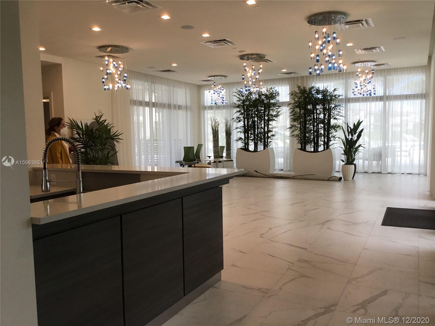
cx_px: 218
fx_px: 390
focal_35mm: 31
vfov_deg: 45.4
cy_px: 163
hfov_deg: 58.4
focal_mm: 3.3
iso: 40
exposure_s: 1/120
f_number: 2.4
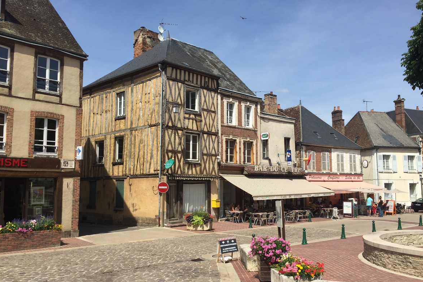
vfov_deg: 42.3
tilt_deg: +6.0
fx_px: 364
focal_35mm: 31
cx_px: 214
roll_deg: +0.1
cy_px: 151
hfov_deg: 60.3
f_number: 2.2
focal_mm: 4.15
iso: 32
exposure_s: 1/2326
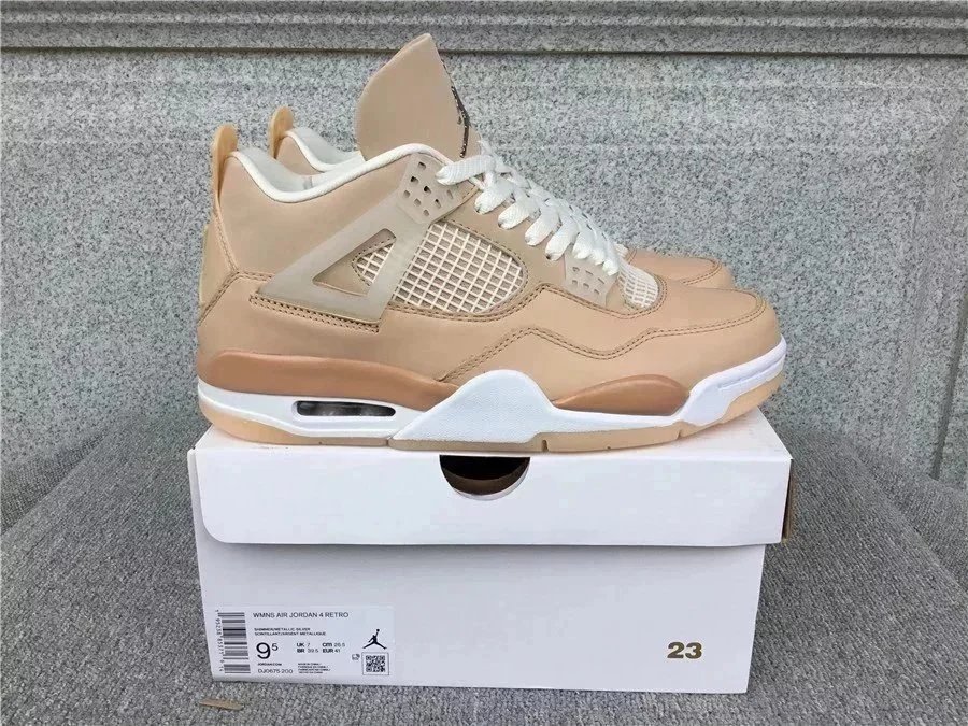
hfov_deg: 58.4
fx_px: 867
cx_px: 484
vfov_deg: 45.4
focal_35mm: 31
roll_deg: -0.4
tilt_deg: -18.3
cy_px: 363
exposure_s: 1/237
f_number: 2.4
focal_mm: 3.3
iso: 25
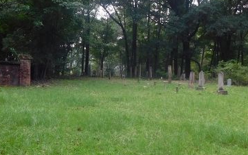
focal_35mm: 54
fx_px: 365
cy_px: 67
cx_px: 122
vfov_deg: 24.0
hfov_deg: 37.5
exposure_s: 1/40
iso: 125
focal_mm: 4
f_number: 3
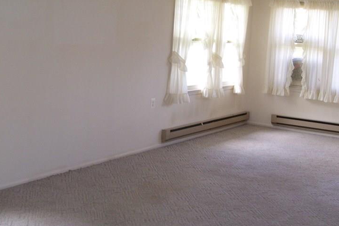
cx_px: 188
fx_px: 518
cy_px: 112
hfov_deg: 36.2
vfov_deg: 24.6
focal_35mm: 55
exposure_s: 1/60
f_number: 2.7
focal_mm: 6
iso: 125
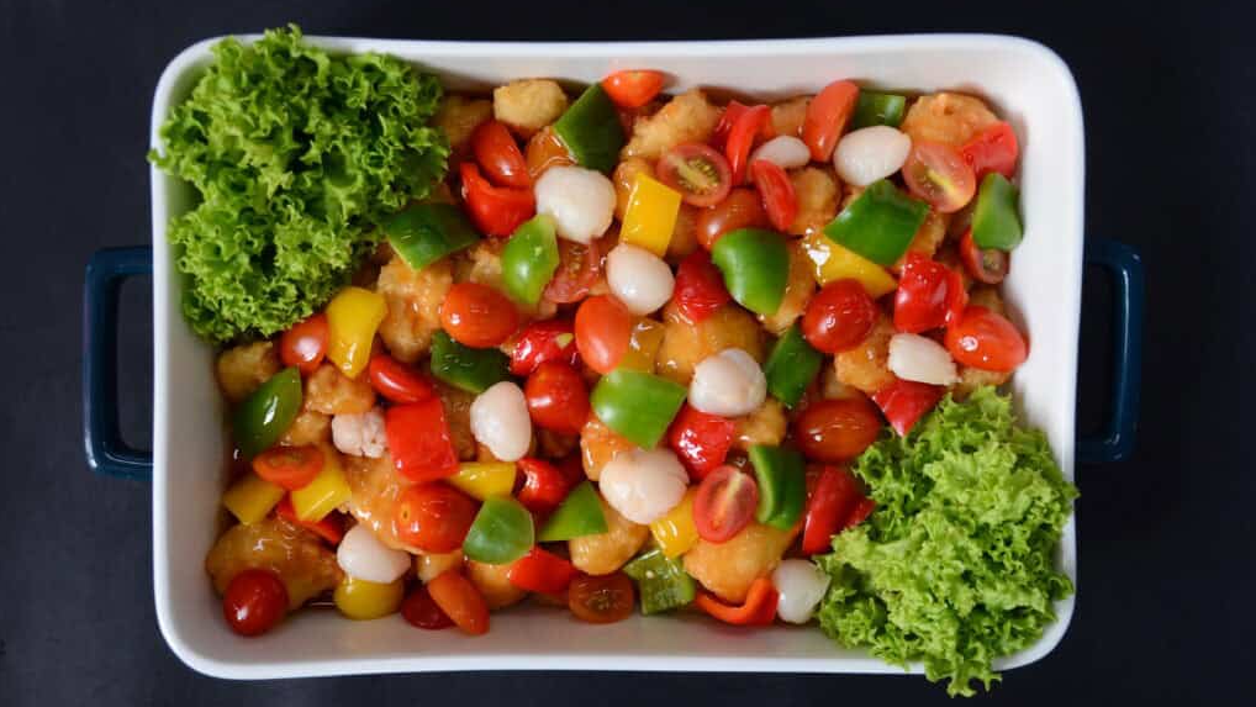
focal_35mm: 41
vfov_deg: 29.0
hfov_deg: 49.4
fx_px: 1366
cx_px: 628
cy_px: 347
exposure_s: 1/320
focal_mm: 26
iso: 640
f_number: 4
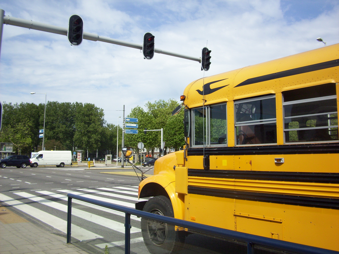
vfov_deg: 41.8
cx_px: 170
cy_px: 127
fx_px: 333
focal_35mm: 34
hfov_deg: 54.0
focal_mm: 5.7
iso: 80
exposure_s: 1/320
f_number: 5.6
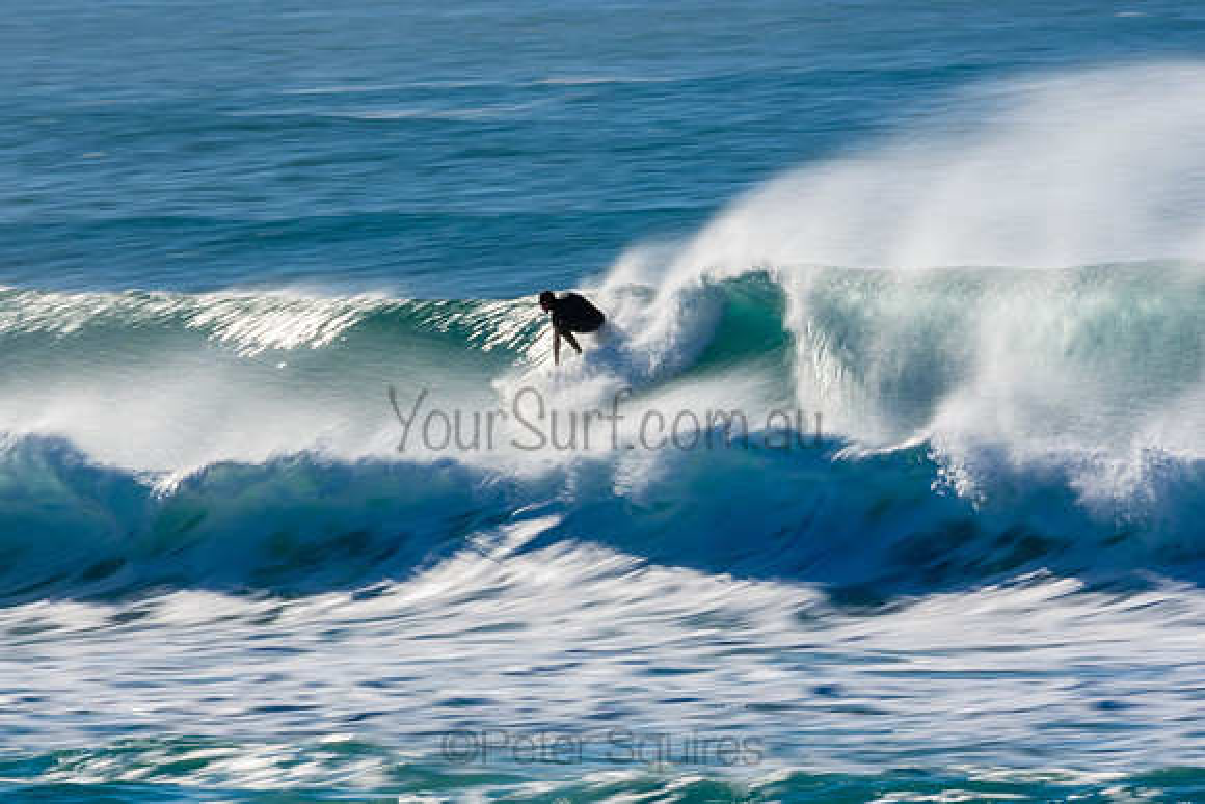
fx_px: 25109
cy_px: 402
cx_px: 602
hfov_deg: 2.7
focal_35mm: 750
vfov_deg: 1.8
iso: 100
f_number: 32
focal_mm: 500
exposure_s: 1/25
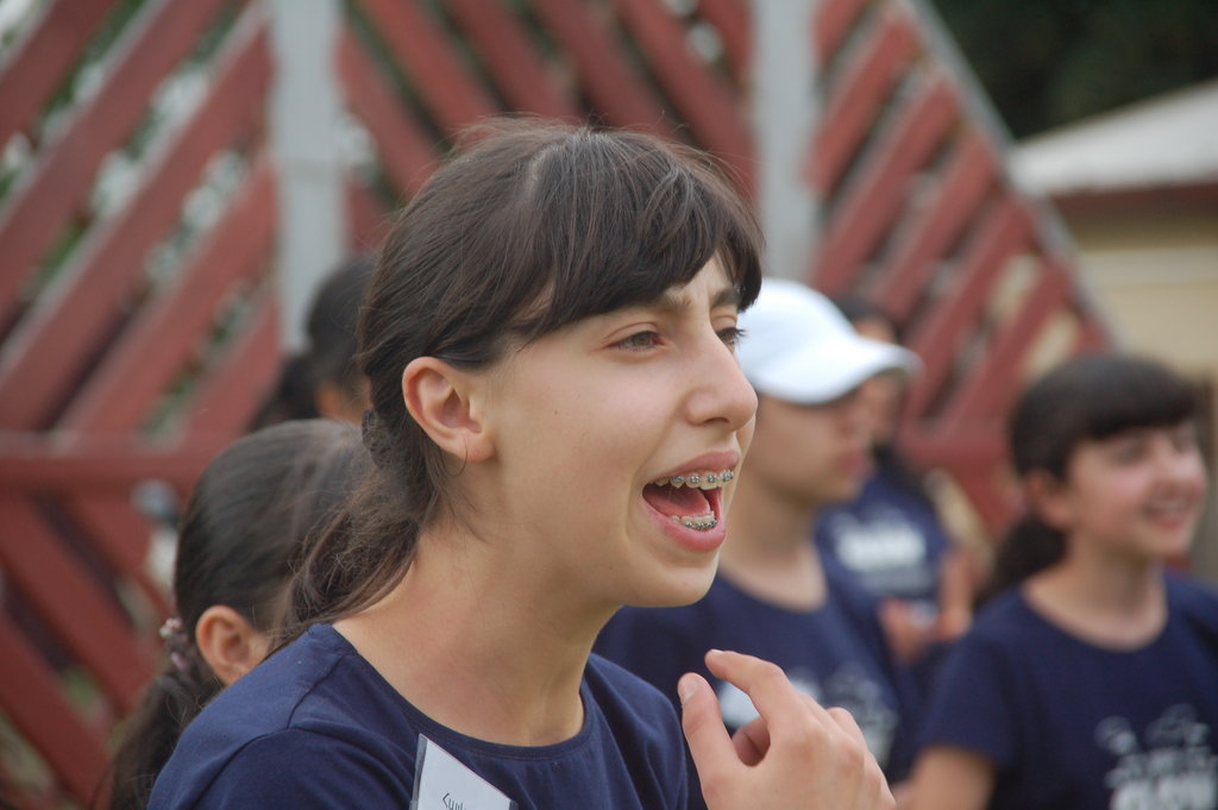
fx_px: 6338
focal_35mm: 188
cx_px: 609
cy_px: 405
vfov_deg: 7.3
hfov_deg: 11.0
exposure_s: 1/250
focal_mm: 125
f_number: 5.6
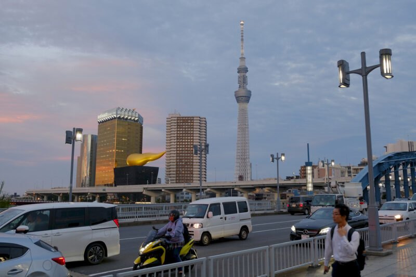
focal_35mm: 33
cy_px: 138
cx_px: 208
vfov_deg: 40.0
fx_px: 381
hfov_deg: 57.2
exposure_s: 1/60
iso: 800
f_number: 4.5
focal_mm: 22.3
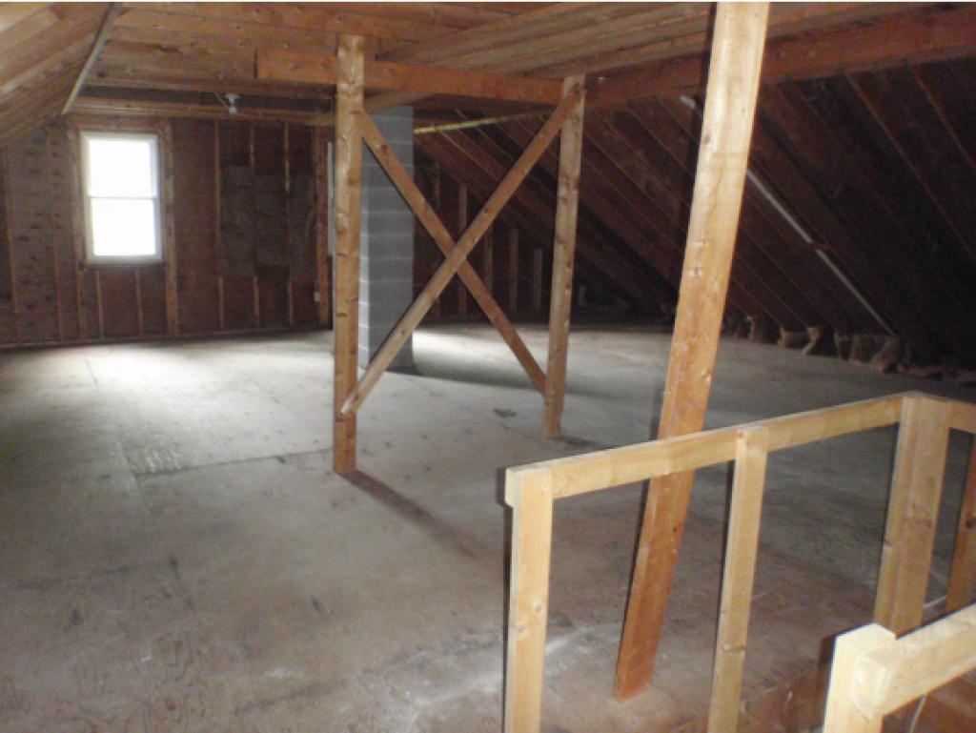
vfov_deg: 49.8
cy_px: 366
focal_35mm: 28
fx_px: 790
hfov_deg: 63.4
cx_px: 488
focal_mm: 5
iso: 800
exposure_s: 1/30
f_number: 3.5
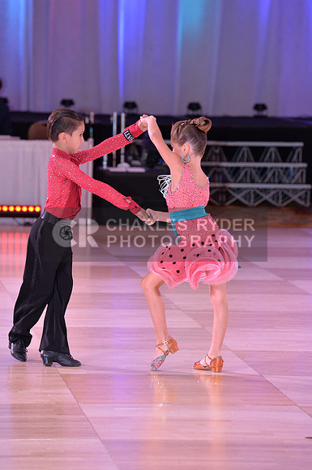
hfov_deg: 6.8
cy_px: 235
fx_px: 2608
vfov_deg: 10.3
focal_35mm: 200
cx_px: 156
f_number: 5
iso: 2000
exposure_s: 1/250
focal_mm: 200
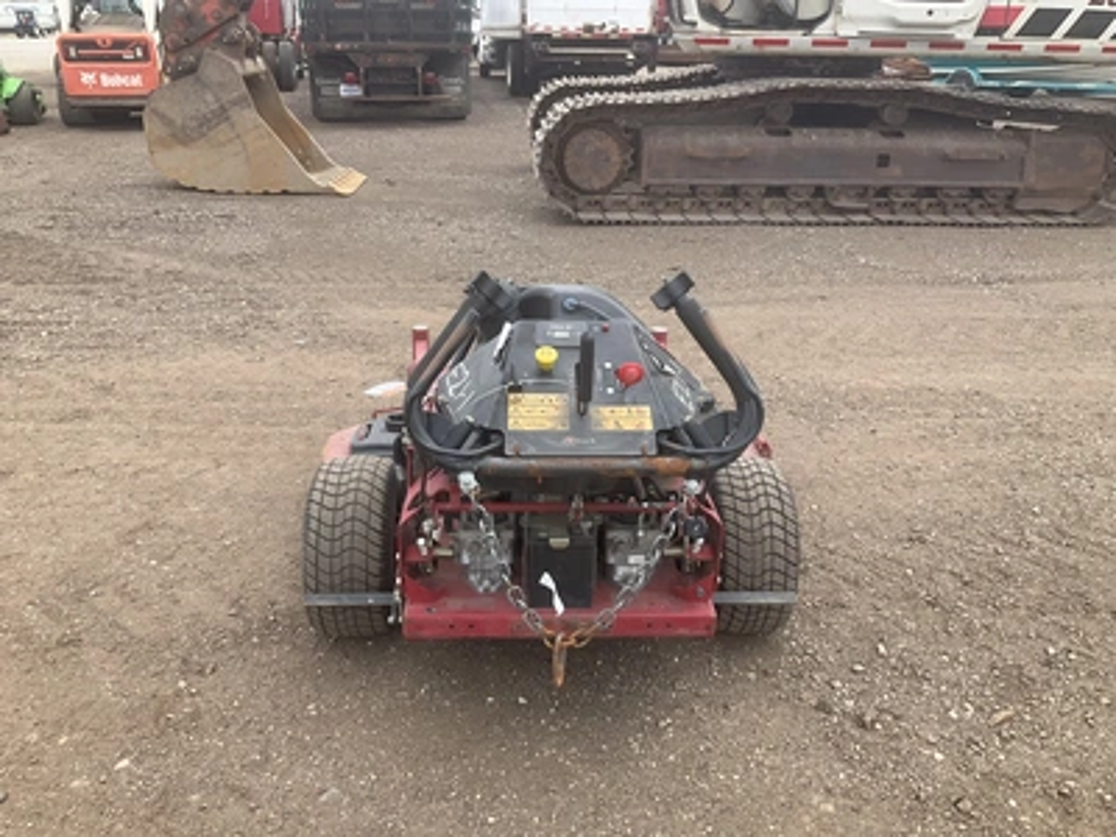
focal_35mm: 29
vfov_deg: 48.2
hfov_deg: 61.7
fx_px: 935
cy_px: 418
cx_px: 558
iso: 25
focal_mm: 3
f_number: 1.8
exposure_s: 1/666
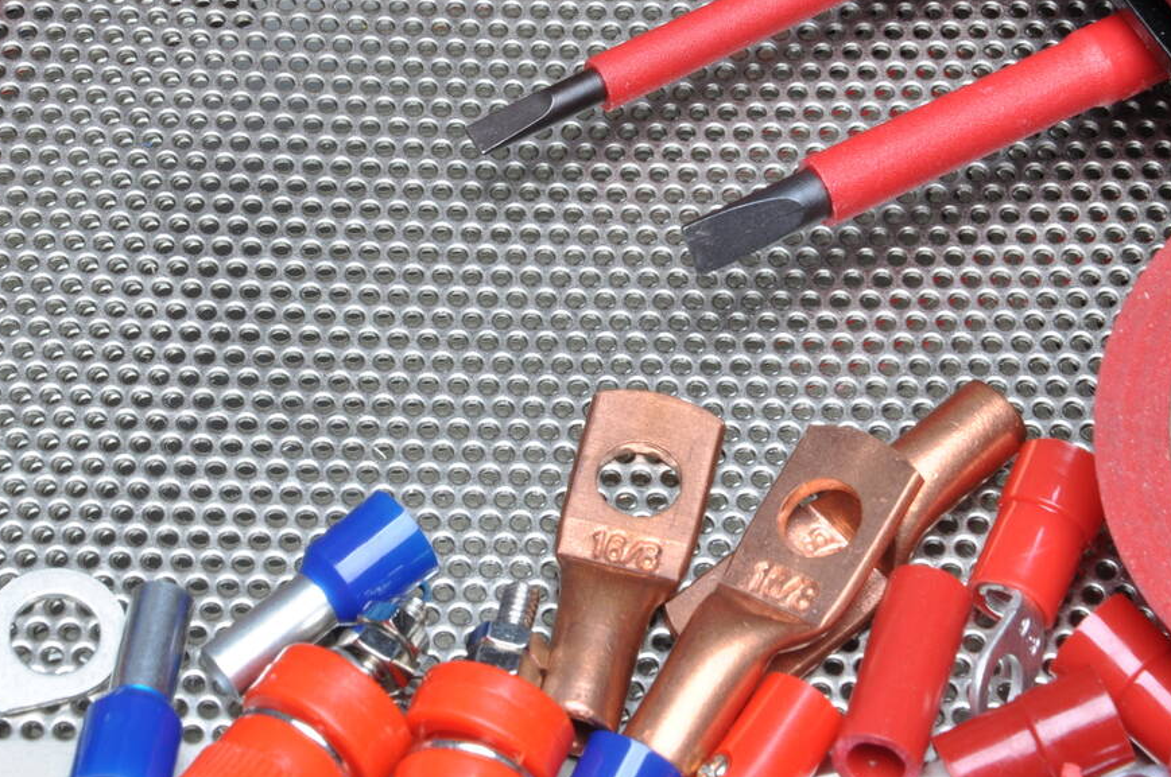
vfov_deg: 9.3
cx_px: 493
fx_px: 4743
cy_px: 67
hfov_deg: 14.1
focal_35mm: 146
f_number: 18
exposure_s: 1/60
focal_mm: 52
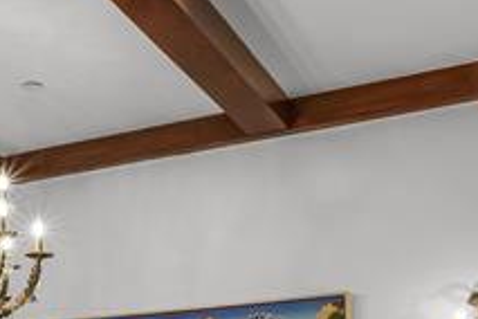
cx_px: -114
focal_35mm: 72
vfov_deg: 17.3
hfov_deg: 25.0
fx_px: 956
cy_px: 458
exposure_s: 1/2
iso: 200
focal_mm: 10
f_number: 10
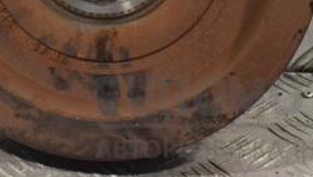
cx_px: 71
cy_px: -76
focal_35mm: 163
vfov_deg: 7.4
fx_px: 1354
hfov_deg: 13.1
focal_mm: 42
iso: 3200
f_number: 9
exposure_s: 1/320
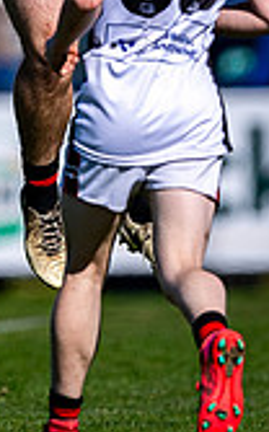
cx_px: 33
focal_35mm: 2656
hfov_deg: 0.5
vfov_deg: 0.8
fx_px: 31235
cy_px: -134
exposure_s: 1/2000
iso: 100
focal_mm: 500
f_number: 4
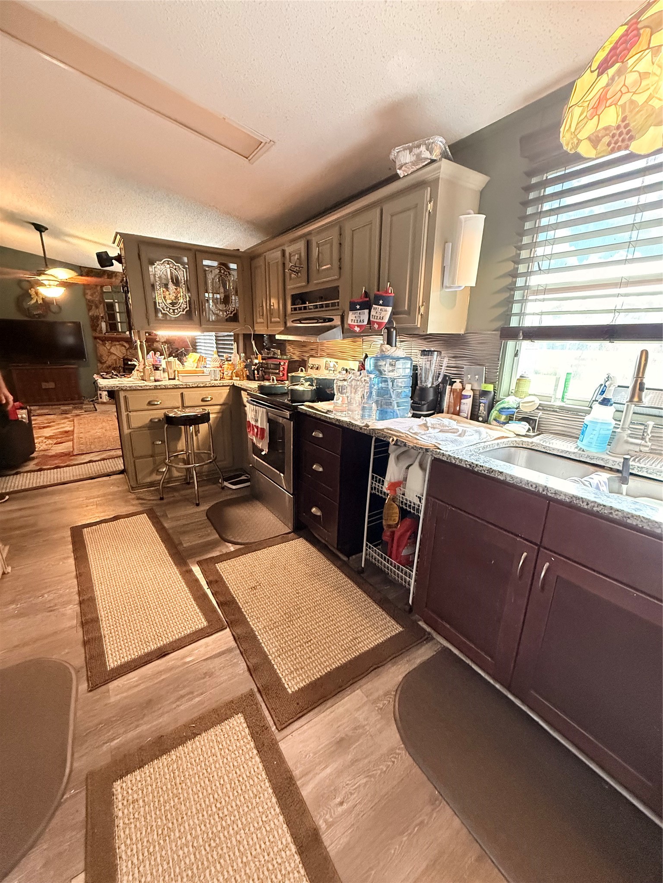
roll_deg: -1.5
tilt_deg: -15.2
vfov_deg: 102.1
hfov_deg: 85.7
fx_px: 358
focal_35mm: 14
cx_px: 332
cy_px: 442
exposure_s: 1/60
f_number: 2.2
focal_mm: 2.22
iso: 800
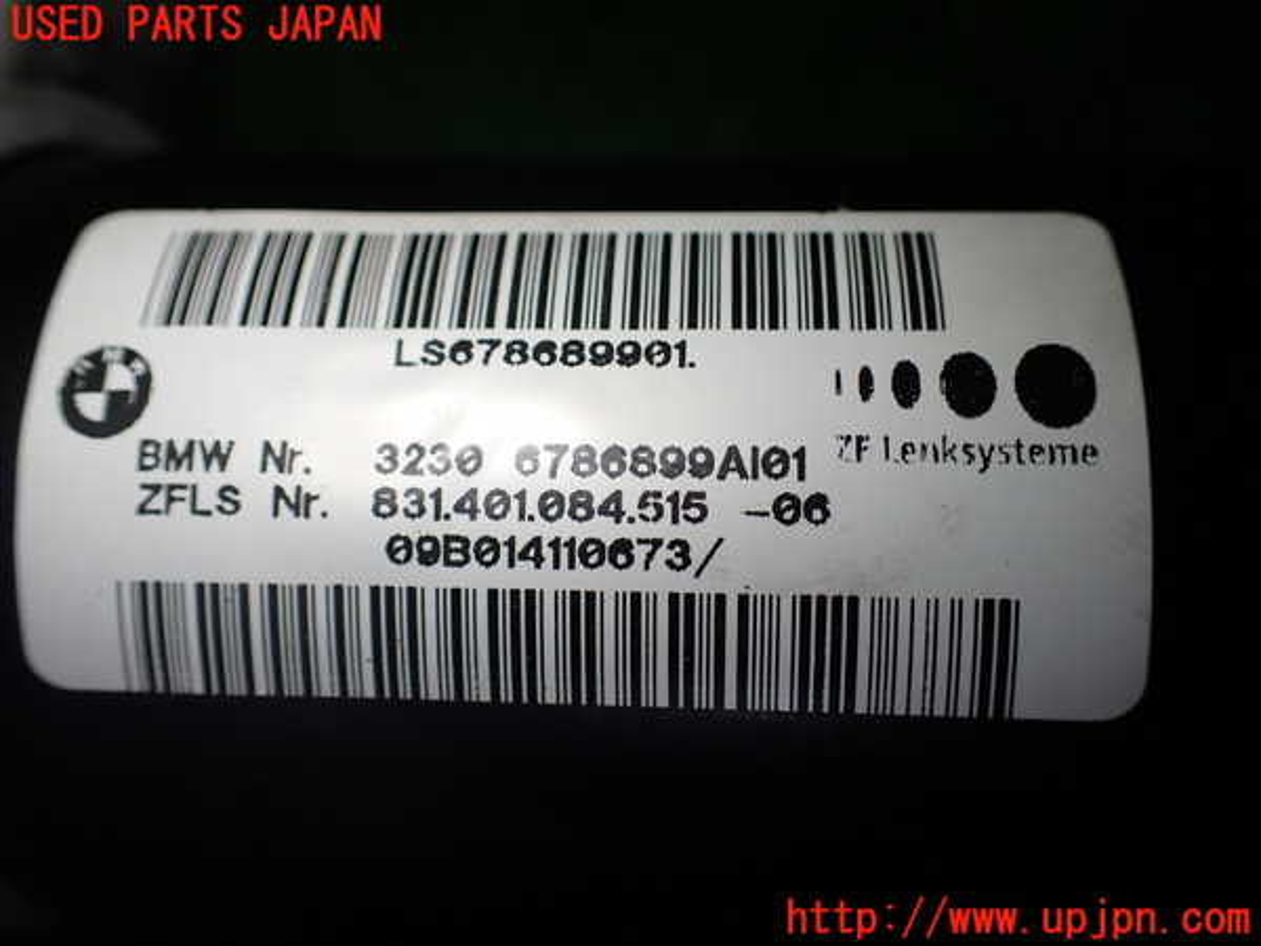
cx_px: 630
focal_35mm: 30
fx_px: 1093
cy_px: 473
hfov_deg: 60.0
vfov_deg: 46.8
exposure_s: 1/200
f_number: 2.3
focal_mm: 5.4
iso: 100
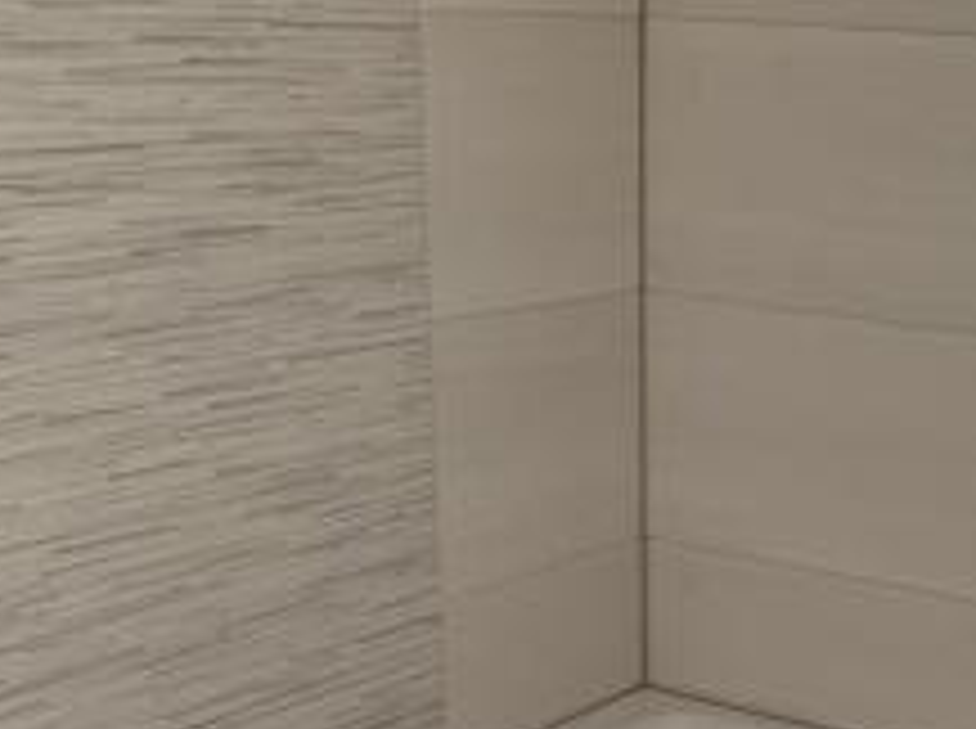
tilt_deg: -19.6
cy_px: 763
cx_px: 879
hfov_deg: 26.9
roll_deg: -1.7
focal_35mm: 70
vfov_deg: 20.2
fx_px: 1970
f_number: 1.8
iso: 200
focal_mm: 4.25
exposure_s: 1/60
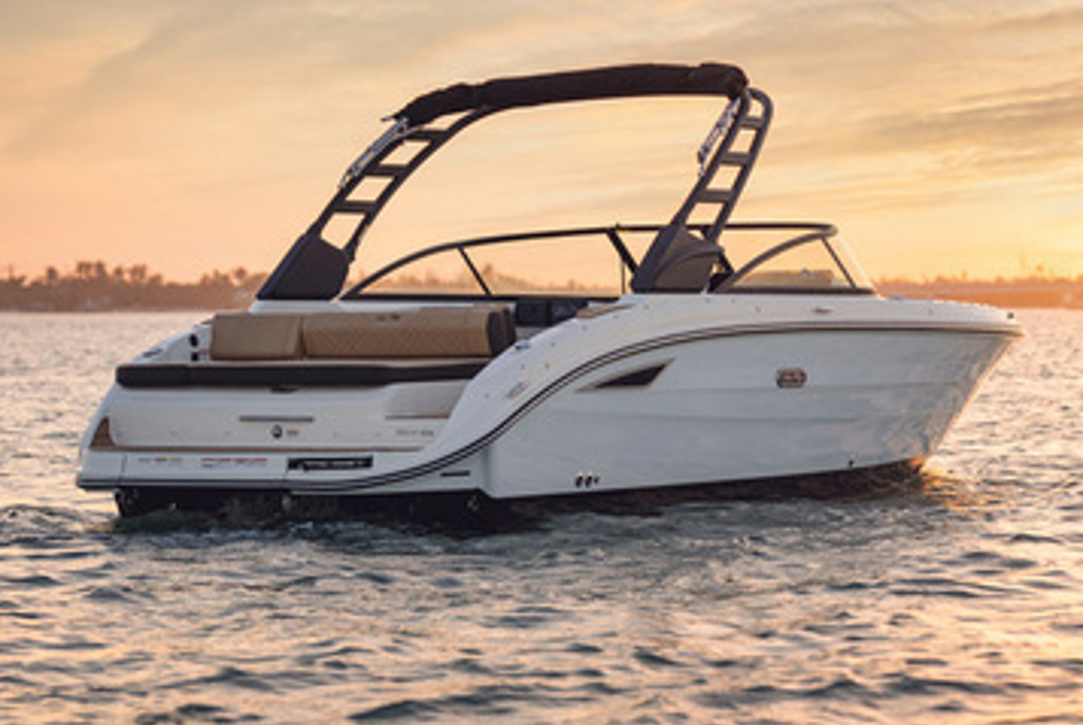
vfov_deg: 9.8
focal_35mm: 140
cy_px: 302
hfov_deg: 14.6
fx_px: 4217
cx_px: 707
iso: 100
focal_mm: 100
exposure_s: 1/320
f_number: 3.2
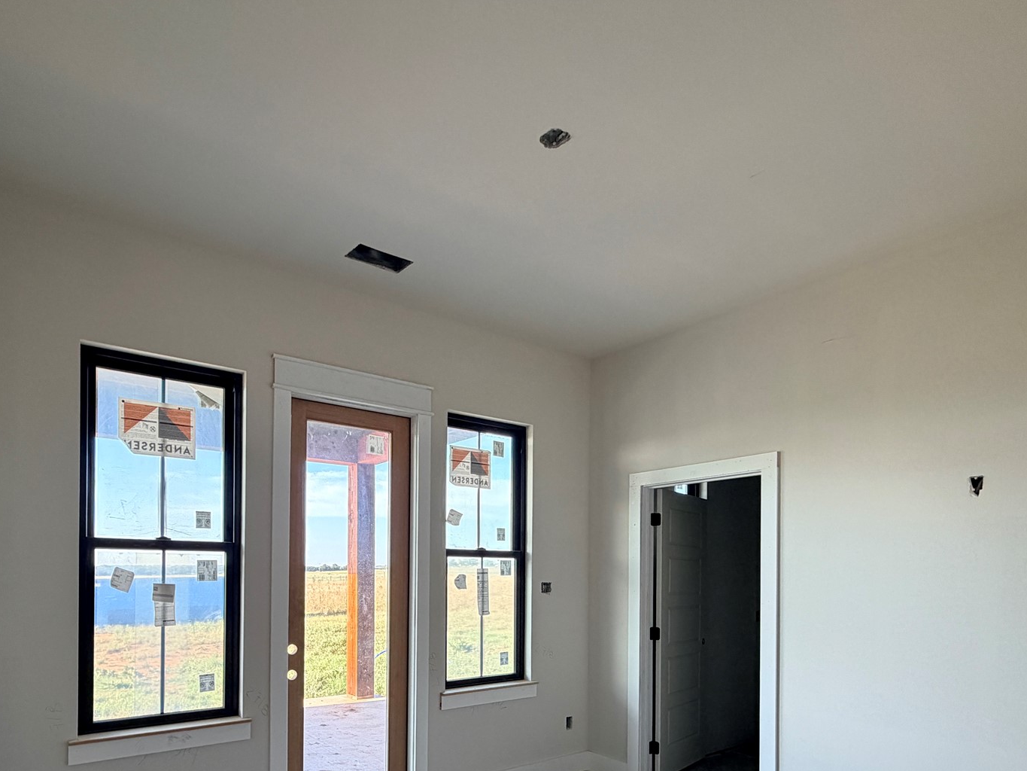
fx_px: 623
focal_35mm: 21
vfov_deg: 60.2
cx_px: 436
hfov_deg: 78.5
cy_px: 574
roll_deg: +0.4
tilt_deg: -0.5
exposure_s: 1/121
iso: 160
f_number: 2.2
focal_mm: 2.22
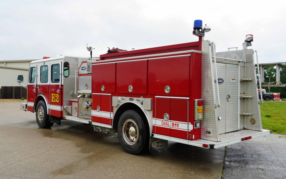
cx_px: 144
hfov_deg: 56.7
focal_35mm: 34
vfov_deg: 37.3
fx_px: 265
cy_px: 84
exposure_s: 1/100
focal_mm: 22
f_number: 6.3
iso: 100
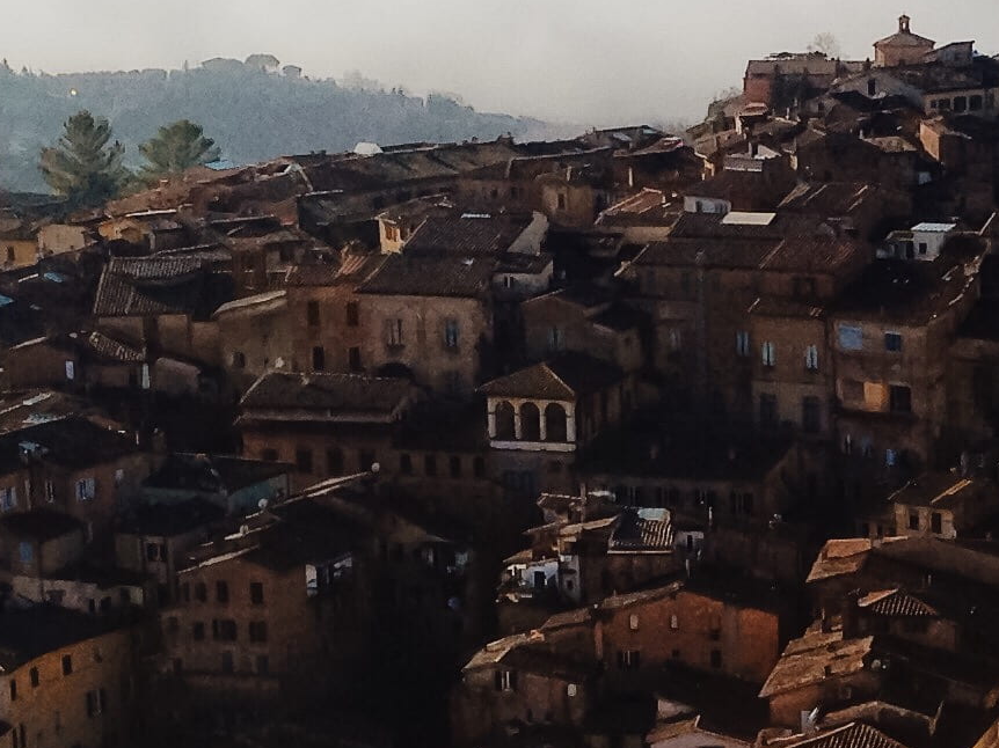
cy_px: 829
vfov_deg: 11.7
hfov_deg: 15.6
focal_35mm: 125
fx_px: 3606
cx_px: 881
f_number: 2.4
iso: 50
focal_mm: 4.12
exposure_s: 1/3195
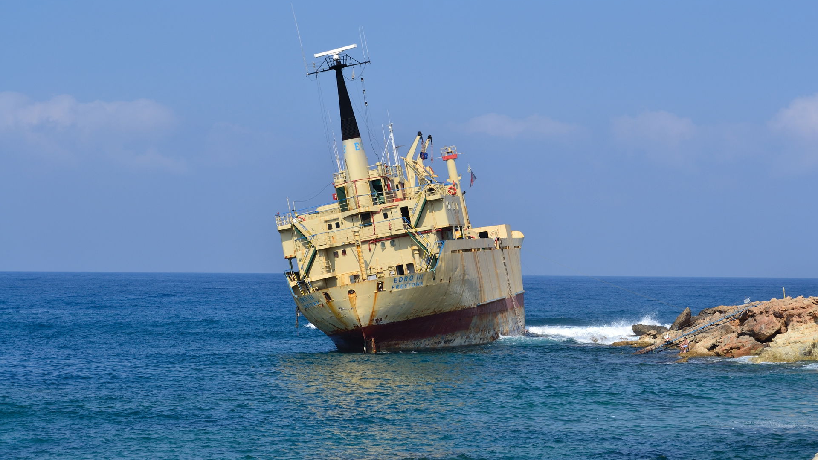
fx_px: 1877
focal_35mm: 87
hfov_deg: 24.6
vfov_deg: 14.0
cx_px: 409
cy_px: 237
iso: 100
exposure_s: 1/250
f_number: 10
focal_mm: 55
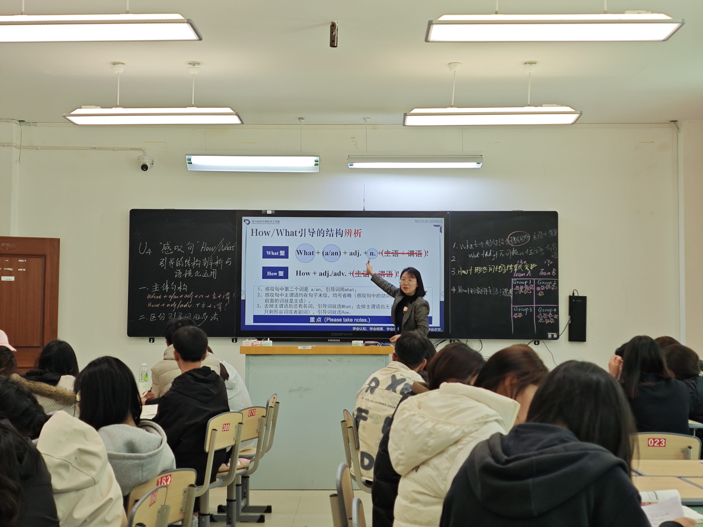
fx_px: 934
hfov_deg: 41.2
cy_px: 264
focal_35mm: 46
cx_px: 352
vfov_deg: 31.5
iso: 80
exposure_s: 1/180
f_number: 1.6
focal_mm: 6.55
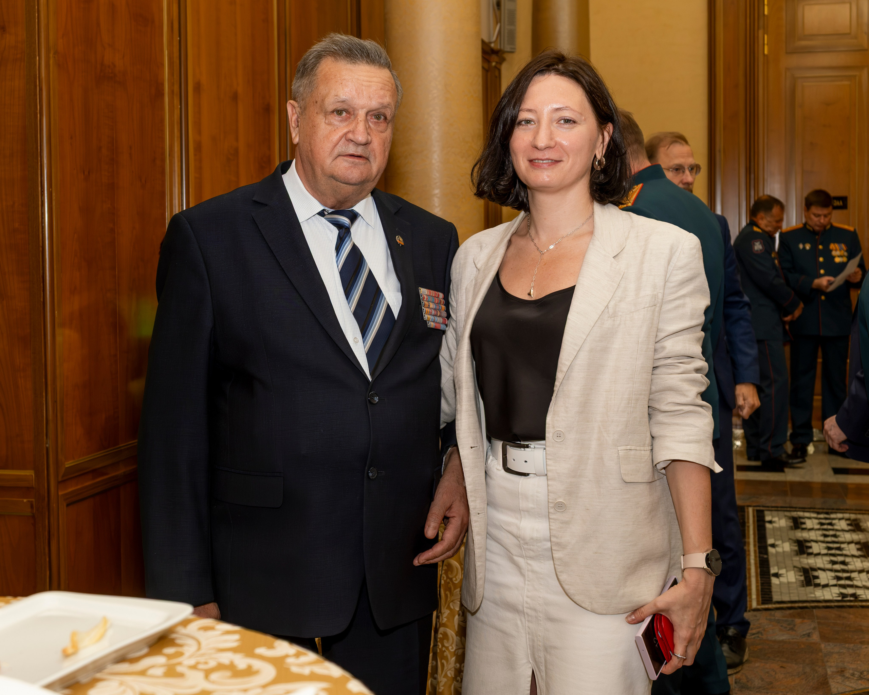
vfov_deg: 30.0
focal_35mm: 50
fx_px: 1296
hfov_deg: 37.0
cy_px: 316
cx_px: 398
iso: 500
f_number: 4
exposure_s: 1/125
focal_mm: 24
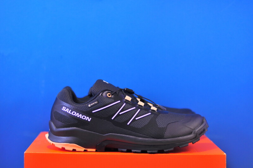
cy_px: 84
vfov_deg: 18.1
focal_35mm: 75
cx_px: 126
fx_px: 526
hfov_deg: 27.0
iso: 250
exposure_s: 1/320
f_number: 2
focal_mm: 50
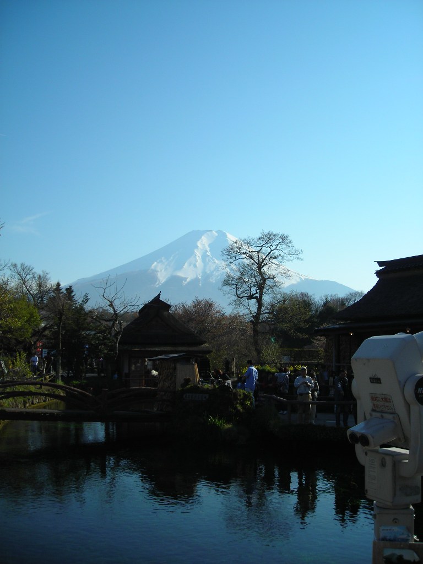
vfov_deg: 49.0
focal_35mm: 38
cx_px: 212
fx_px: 619
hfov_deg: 37.7
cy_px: 282
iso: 50
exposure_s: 1/216
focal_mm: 6.3
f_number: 6.4
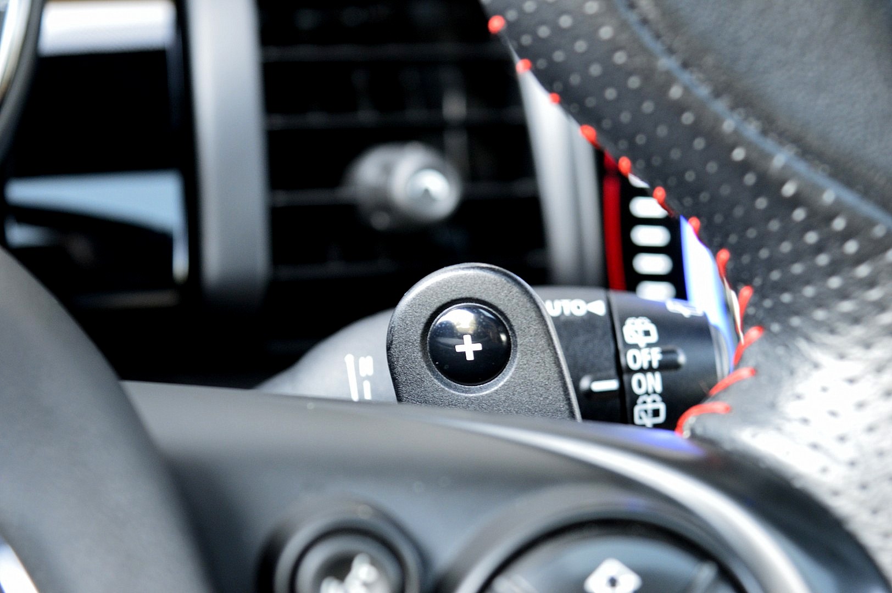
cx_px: 446
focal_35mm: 72
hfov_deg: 28.1
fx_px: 1783
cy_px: 296
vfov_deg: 18.9
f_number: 5.3
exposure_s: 1/20
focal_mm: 48
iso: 800
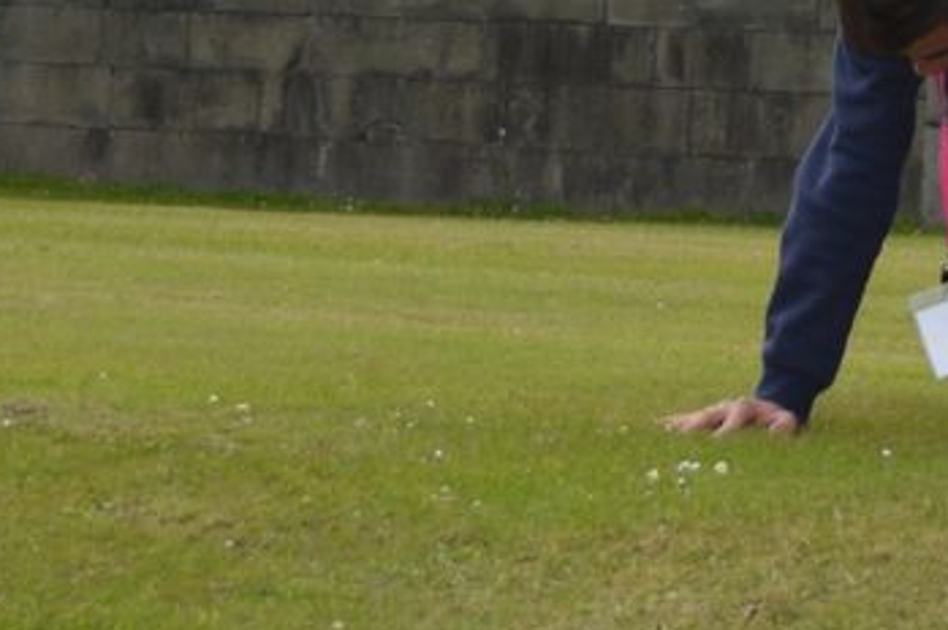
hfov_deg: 10.3
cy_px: -878
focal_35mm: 198
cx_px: 875
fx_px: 5209
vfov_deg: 6.6
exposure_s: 1/125
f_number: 4
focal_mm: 24
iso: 100
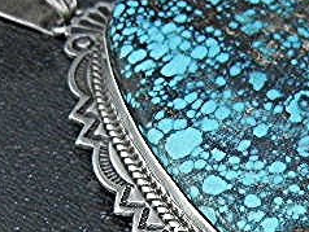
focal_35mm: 121
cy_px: 172
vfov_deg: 12.2
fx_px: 1081
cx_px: 256
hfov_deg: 16.1
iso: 800
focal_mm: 8.1
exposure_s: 1/30
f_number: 7.6
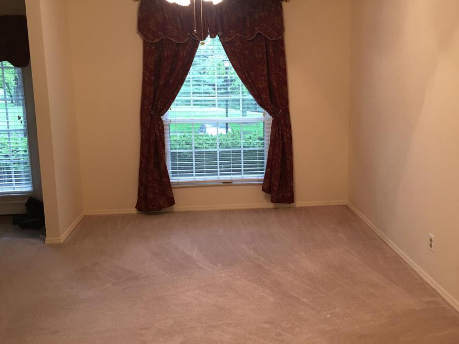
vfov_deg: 41.8
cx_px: 257
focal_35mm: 34
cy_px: 157
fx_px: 451
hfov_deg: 53.8
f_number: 2.2
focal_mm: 4.15
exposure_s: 1/15
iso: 40
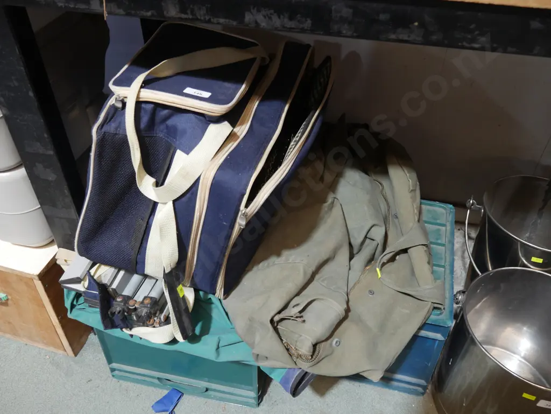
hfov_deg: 56.8
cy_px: 207
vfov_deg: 44.2
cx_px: 276
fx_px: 510
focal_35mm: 32
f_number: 3.6
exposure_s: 1/60
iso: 640
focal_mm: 16
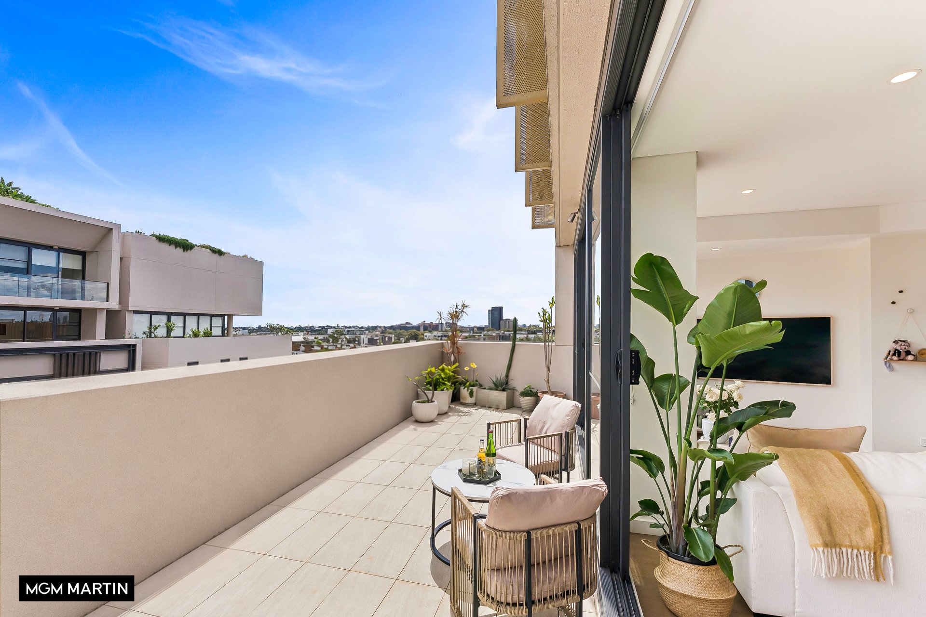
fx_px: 360
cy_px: 308
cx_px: 463
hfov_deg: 104.3
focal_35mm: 14
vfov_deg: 81.2
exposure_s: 1/320
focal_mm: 14
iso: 250
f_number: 11
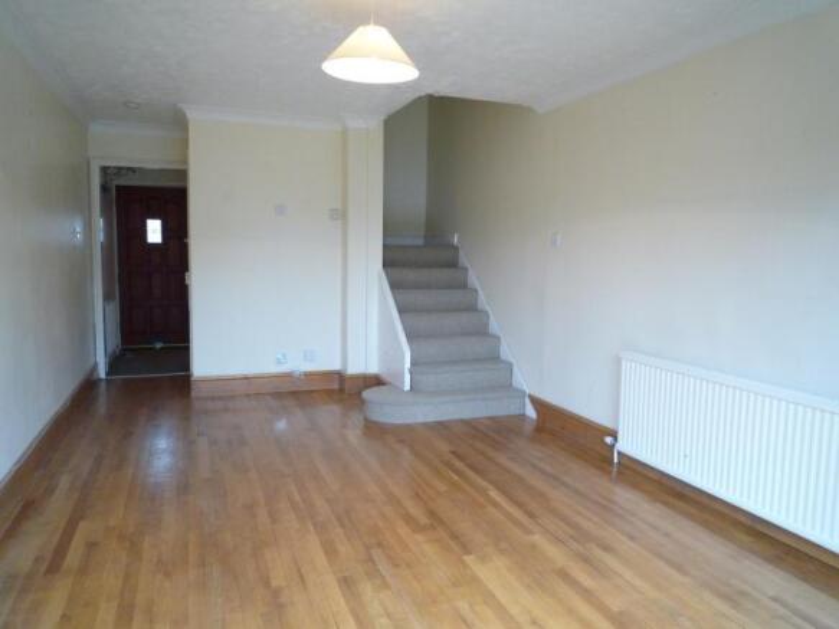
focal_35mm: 25
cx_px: 420
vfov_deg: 54.9
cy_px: 314
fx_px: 606
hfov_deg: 69.4
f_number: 2.8
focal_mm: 4.4
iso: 320
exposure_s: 1/30
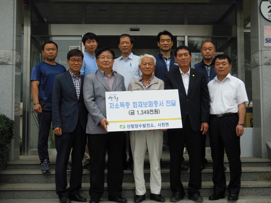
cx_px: 136
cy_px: 102
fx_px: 423
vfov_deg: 27.1
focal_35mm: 54
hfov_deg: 35.5
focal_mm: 9.6
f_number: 3.7
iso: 100
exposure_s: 1/400
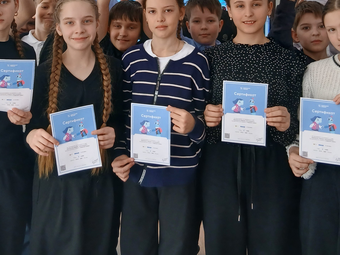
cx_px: 158
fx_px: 550
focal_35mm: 56
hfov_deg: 34.3
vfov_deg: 24.8
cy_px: -2
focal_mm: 3.98
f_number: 1.8
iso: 50
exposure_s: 1/50
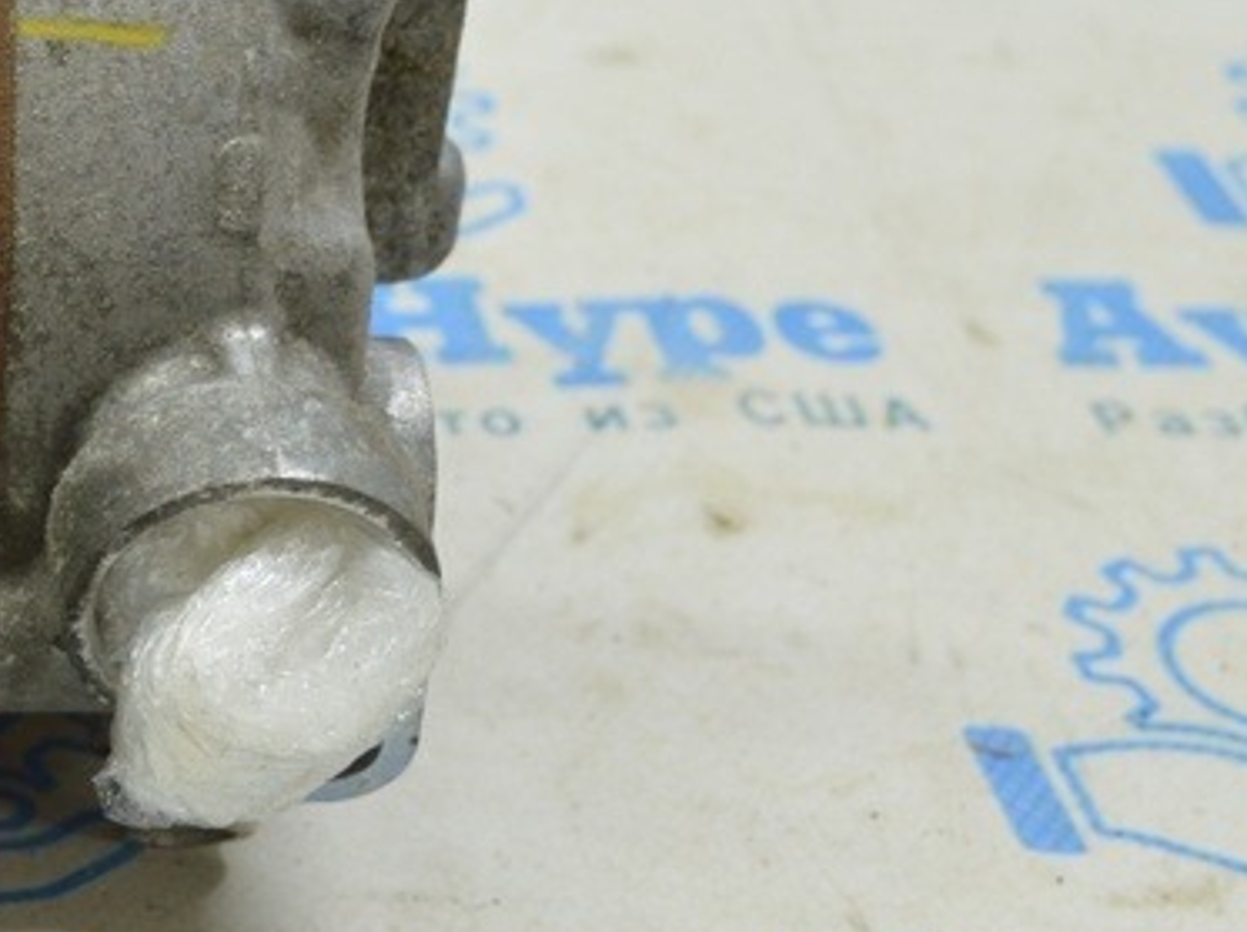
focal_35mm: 103
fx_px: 3707
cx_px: -425
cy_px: 403
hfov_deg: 17.7
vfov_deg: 14.3
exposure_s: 1/20
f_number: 5.6
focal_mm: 26
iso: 400
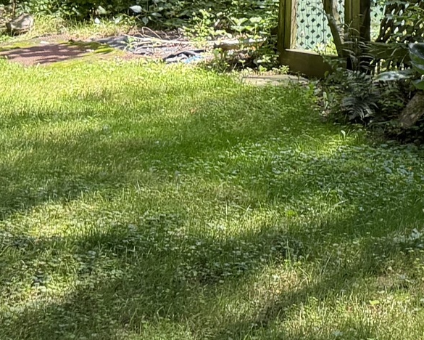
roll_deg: -1.3
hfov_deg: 13.1
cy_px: -164
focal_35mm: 123
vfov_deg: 12.0
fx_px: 1543
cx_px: 903
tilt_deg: +2.9
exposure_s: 1/445
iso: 100
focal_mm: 6.76
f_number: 1.78
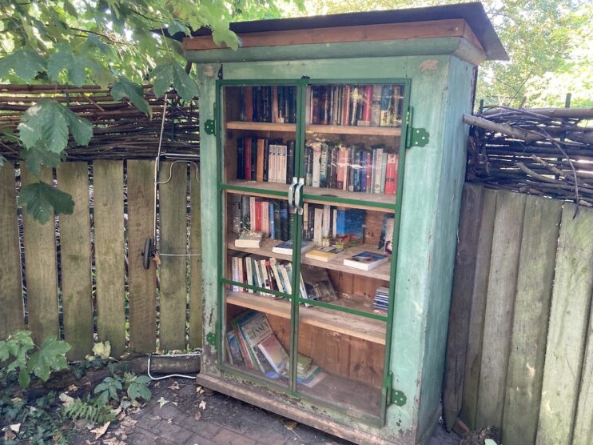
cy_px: 221
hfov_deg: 61.7
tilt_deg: -12.8
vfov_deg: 48.2
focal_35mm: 29
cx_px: 287
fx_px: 497
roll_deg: +0.0
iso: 160
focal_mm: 3.99
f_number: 1.8
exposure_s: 1/60
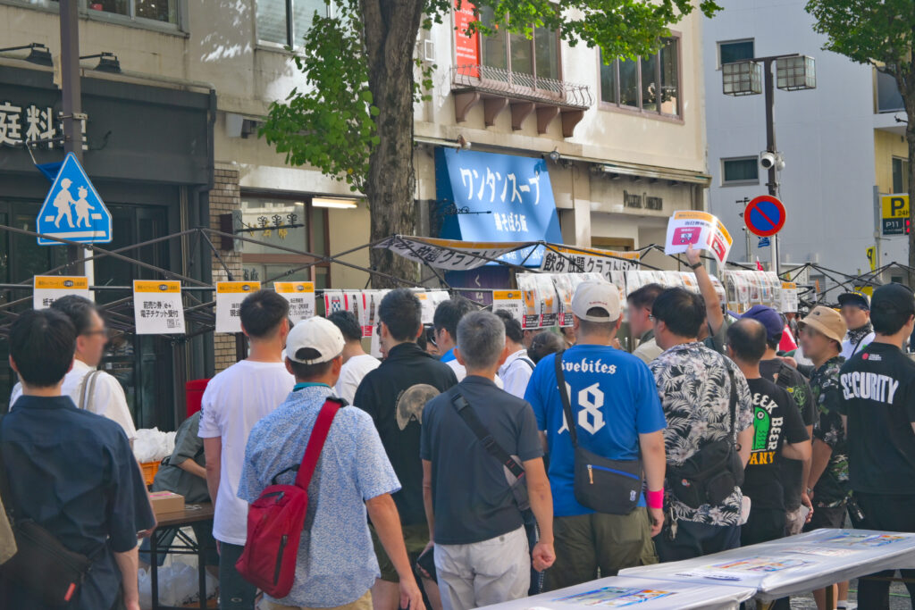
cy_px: 305
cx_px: 458
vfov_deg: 18.2
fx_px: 1906
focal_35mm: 75
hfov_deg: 27.0
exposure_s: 1/125
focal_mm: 50
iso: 100
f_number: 6.3
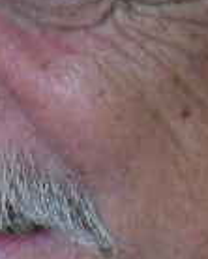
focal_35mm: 1320
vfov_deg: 1.5
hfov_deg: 1.2
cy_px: 447
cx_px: 39
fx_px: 10124
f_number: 4
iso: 5000
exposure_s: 1/125
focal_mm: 120
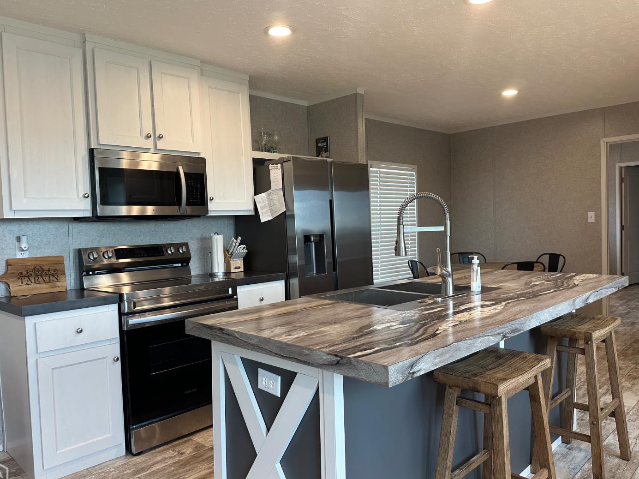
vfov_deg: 53.0
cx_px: 314
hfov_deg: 67.3
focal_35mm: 26
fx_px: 480
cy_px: 242
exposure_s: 1/120
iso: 160
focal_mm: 6.86
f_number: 1.78
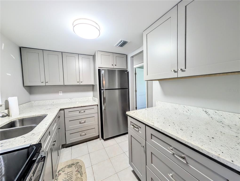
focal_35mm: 12
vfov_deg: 94.6
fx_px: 83
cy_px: 90
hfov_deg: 110.5
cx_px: 120
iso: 72
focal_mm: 2.02
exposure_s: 1/60
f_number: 1.7
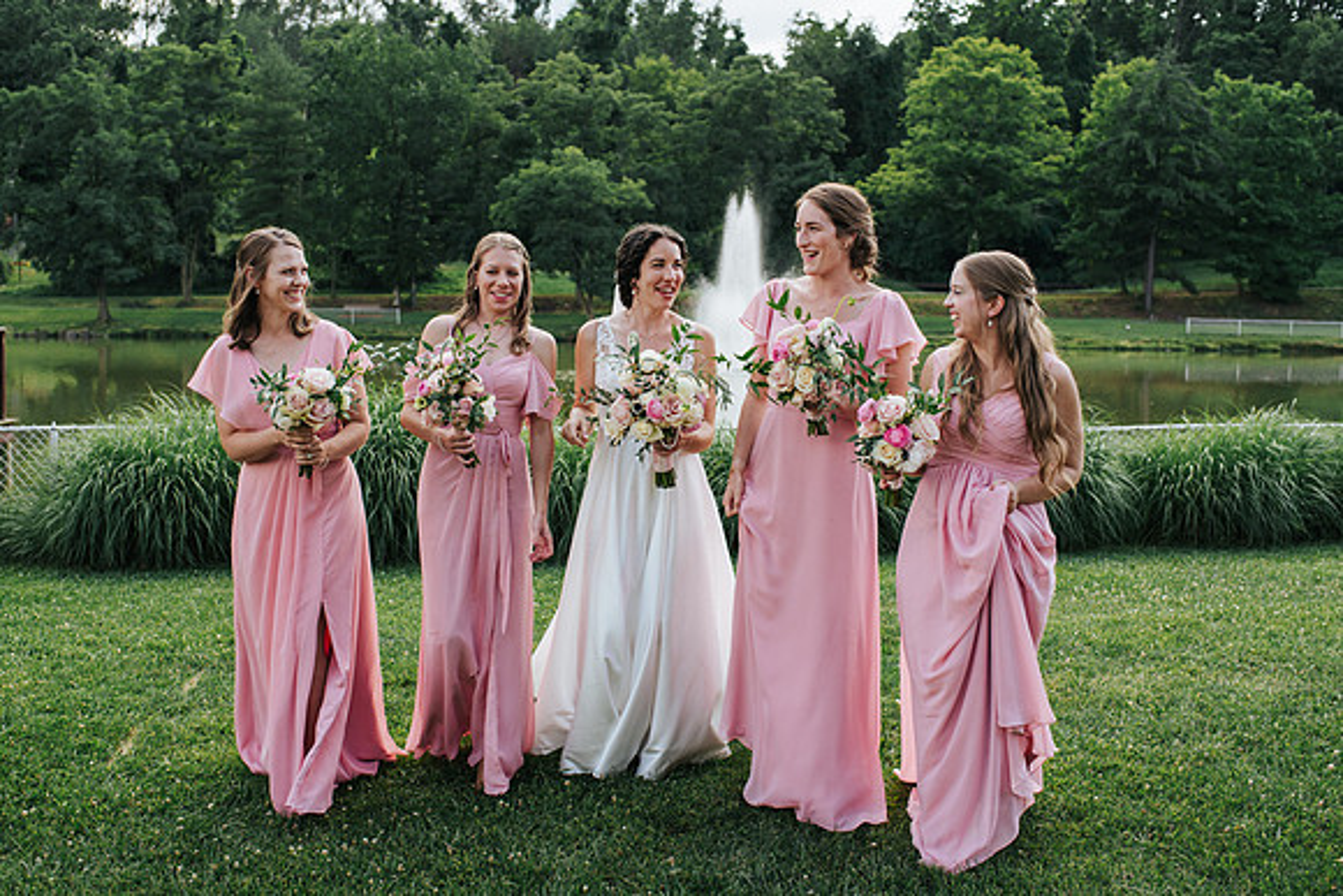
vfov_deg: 33.7
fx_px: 1479
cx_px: 649
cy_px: 403
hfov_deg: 48.8
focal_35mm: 40
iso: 140
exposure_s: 1/640
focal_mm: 35
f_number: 3.2
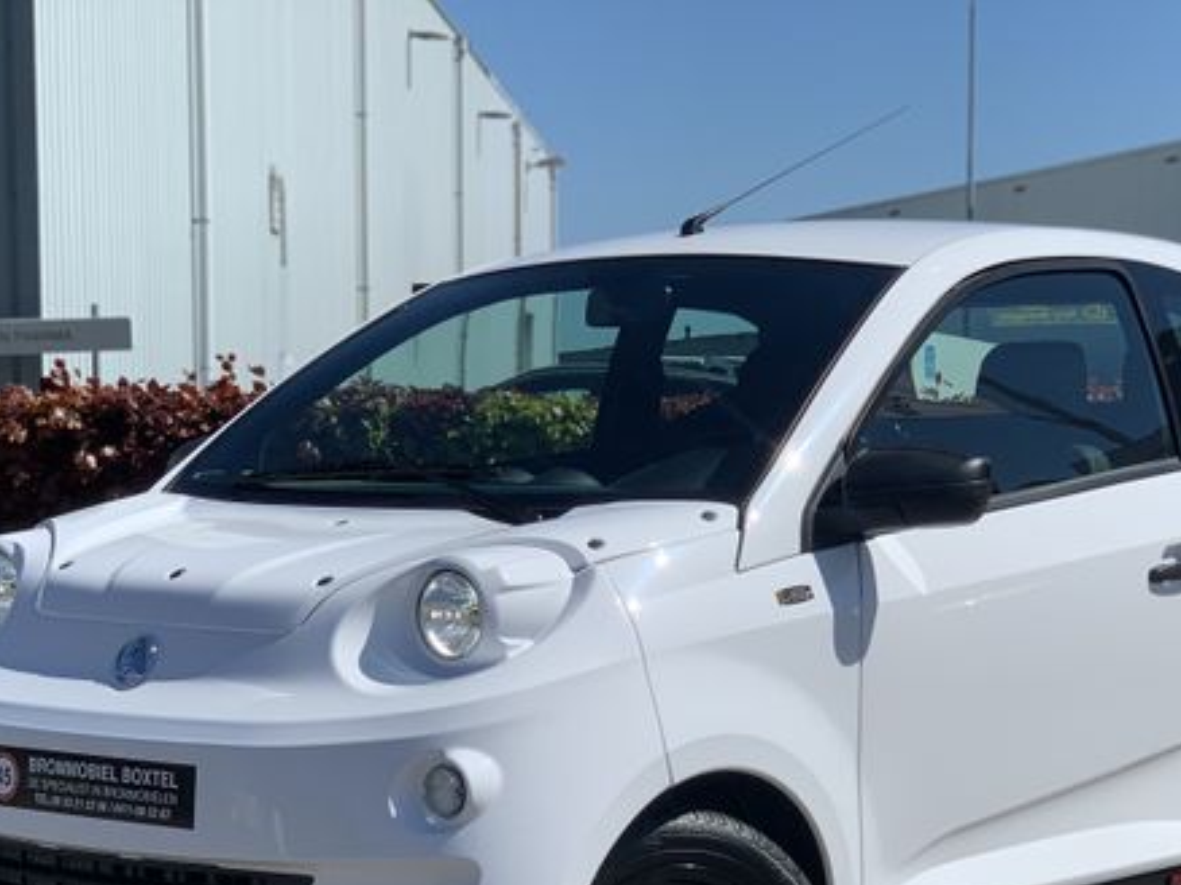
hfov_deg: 20.7
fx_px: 3239
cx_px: 599
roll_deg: +0.0
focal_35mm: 95
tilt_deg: -4.8
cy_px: 807
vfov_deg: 15.4
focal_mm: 6
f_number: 2.4
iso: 16
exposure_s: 1/2398
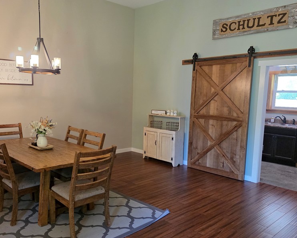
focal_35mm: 31
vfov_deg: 47.0
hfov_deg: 57.0
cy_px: 128
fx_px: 272
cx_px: 128
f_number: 1.7
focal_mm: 6.3
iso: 640
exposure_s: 1/120
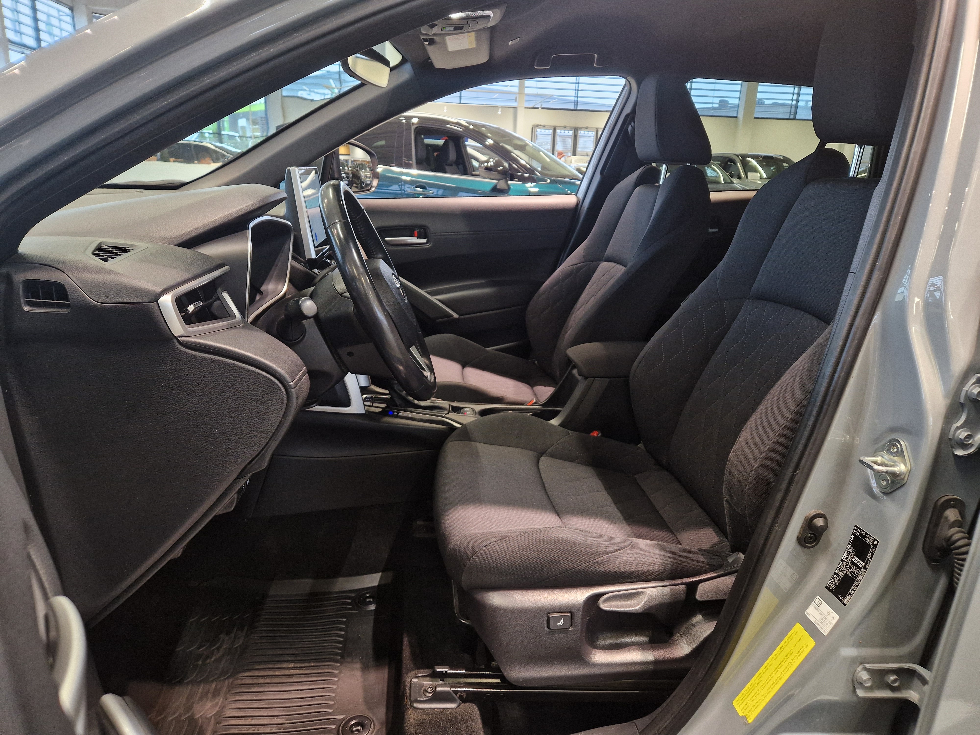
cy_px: 368
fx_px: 651
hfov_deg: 73.9
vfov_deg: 58.9
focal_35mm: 23
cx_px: 490
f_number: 1.8
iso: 200
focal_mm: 5.4
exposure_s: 1/100
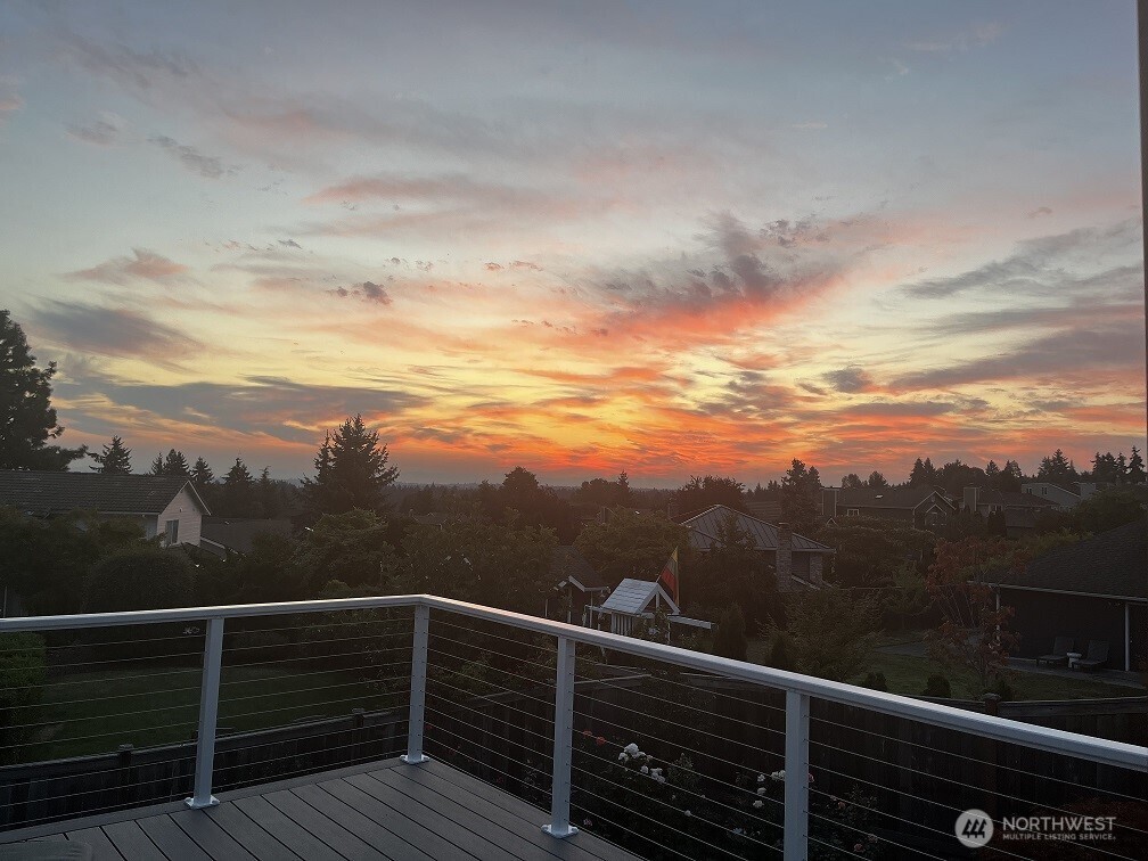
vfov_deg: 53.1
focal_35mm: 26
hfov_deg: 67.3
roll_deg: -1.8
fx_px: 862
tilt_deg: +3.9
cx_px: 574
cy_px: 430
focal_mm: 5.1
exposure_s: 1/121
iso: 50
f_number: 1.6
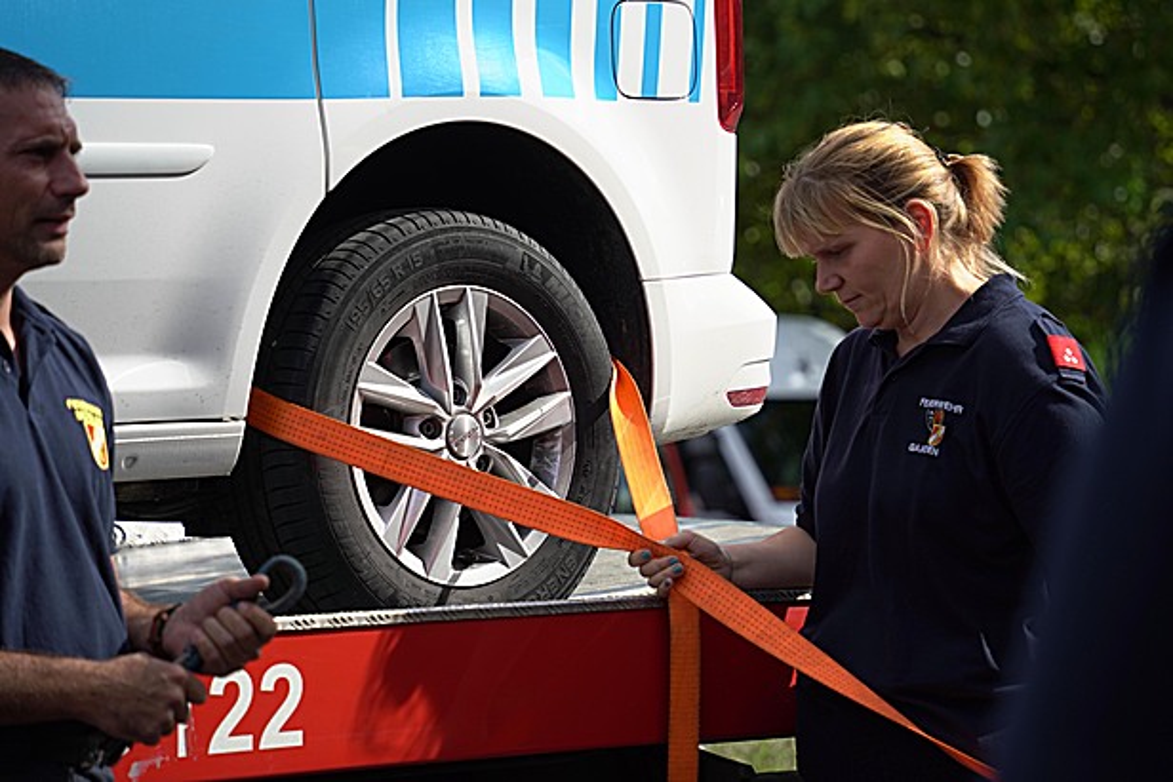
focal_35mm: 153
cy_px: 391
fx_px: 4986
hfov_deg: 13.4
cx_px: 586
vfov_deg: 9.0
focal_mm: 153
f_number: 5.6
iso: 200
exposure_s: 1/1000
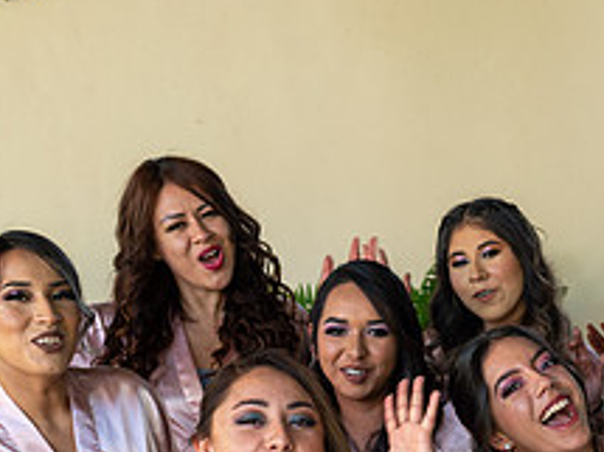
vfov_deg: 15.8
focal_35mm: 91
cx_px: 638
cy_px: 504
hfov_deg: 20.7
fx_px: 1587
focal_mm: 35
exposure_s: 1/125
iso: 160
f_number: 3.5
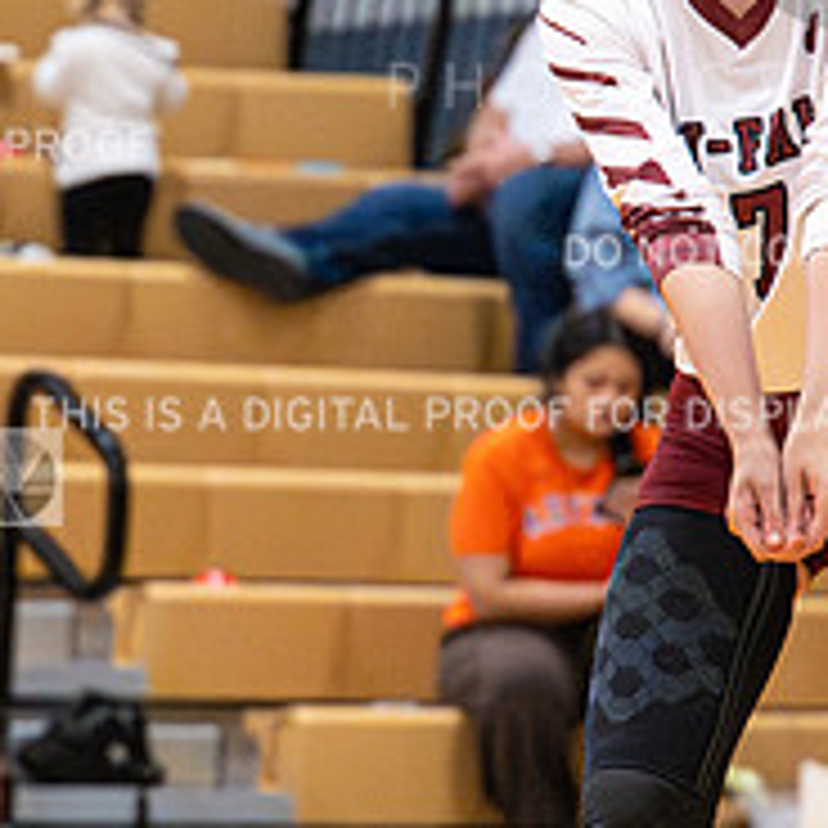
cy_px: 301
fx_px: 11014
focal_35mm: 407
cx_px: 476
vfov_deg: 4.3
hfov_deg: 4.3
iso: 6400
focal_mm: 93
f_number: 3.2
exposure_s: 1/800
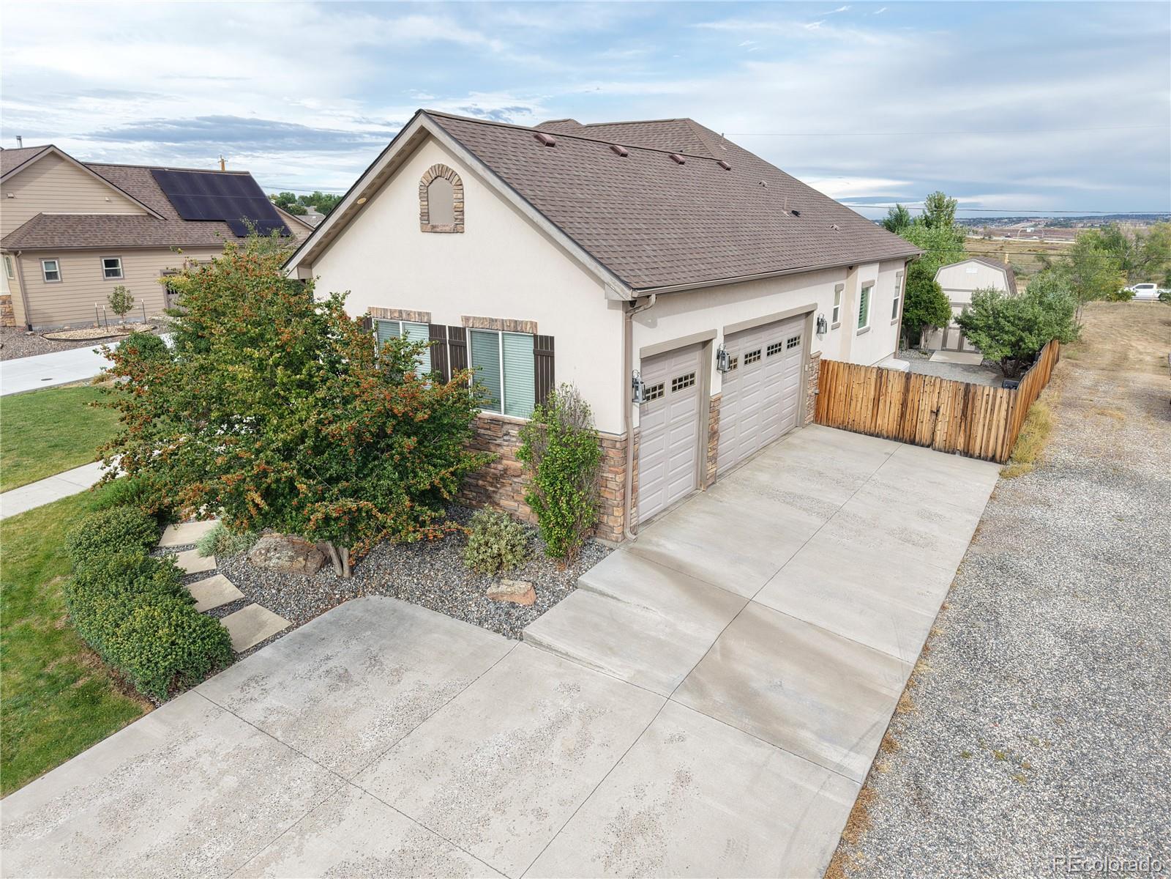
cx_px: 586
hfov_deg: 71.6
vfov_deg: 56.8
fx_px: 812
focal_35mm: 24
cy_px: 440
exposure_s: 1/1500
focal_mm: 8.67
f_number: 1.8
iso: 170
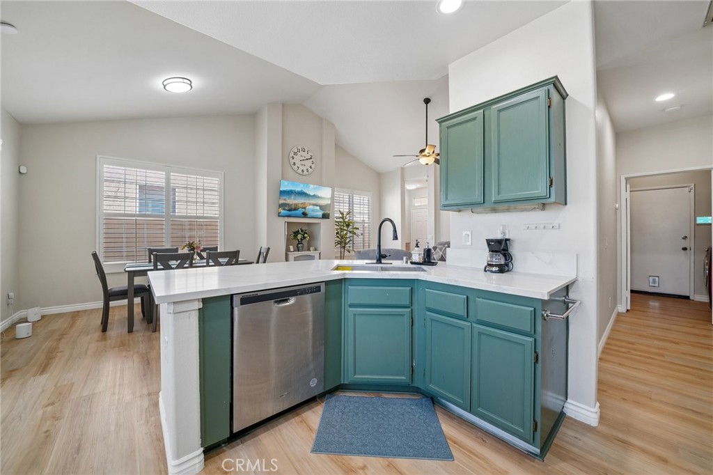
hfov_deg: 108.3
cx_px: 356
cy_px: 238
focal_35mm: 13
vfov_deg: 85.4
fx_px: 257
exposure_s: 1/30
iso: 400
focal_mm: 13
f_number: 9
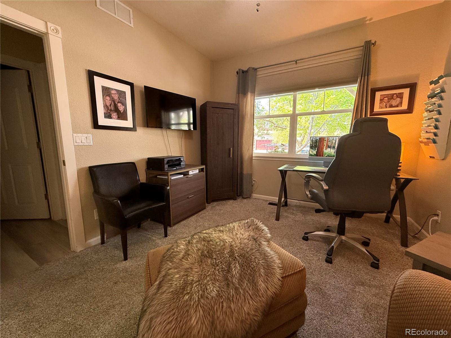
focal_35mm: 14
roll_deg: +0.2
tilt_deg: -8.4
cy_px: 169
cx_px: 226
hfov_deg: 102.1
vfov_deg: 85.7
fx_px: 182
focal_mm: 2.22
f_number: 2.2
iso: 320
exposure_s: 1/60
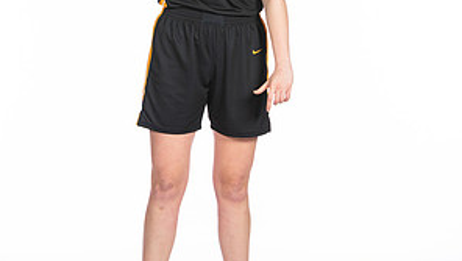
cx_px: 231
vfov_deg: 7.3
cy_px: 34
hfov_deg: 12.9
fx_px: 2047
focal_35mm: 167
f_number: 5
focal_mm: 70
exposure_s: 1/100
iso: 100
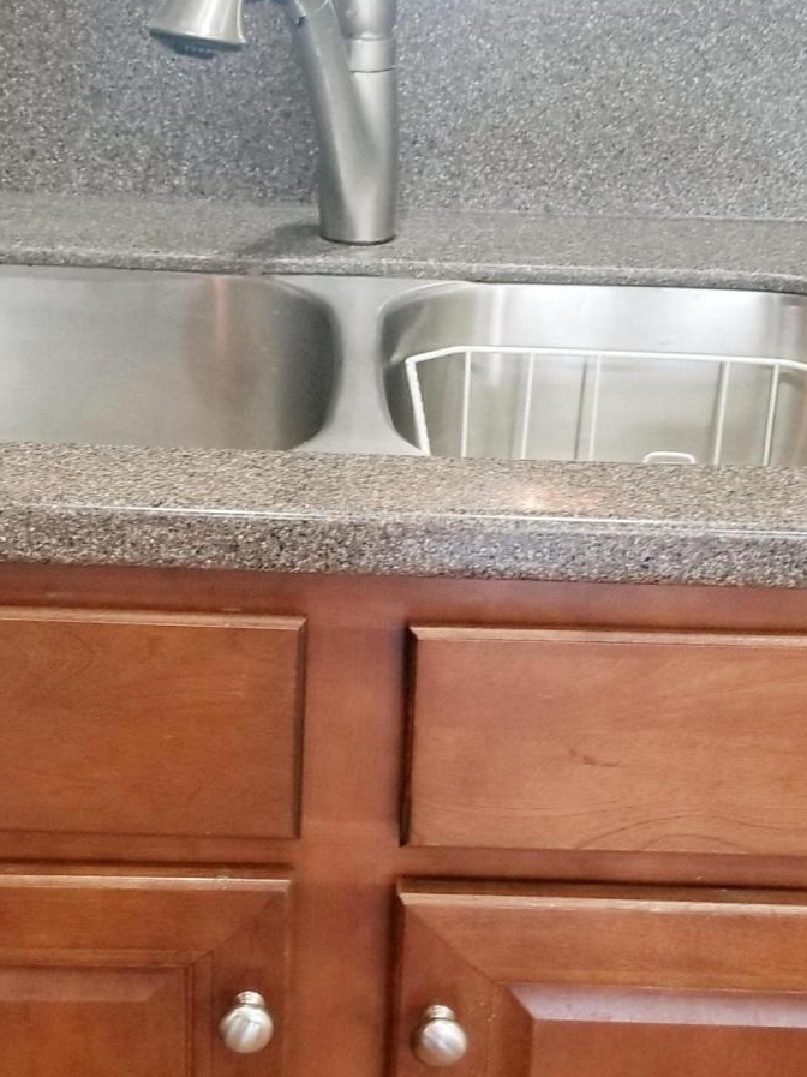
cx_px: 385
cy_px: 669
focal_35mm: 58
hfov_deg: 25.2
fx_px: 1804
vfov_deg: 33.1
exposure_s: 1/24
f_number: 1.7
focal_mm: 4.25
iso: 160
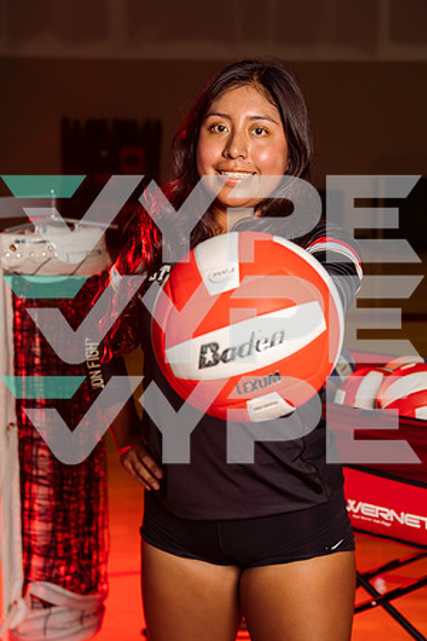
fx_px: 1067
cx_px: 214
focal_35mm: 60
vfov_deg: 33.4
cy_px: 320
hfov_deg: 22.6
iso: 125
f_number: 5
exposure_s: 1/250
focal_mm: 60
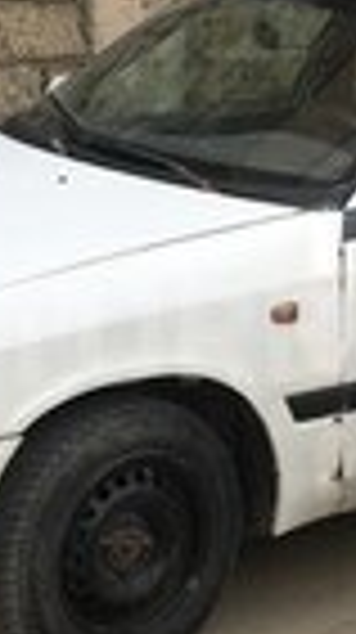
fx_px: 1868
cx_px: 338
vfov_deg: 19.3
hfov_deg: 10.8
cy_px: 333
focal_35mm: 111
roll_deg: -1.4
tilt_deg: -11.5
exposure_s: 1/121
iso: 25
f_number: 2.2
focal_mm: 4.15
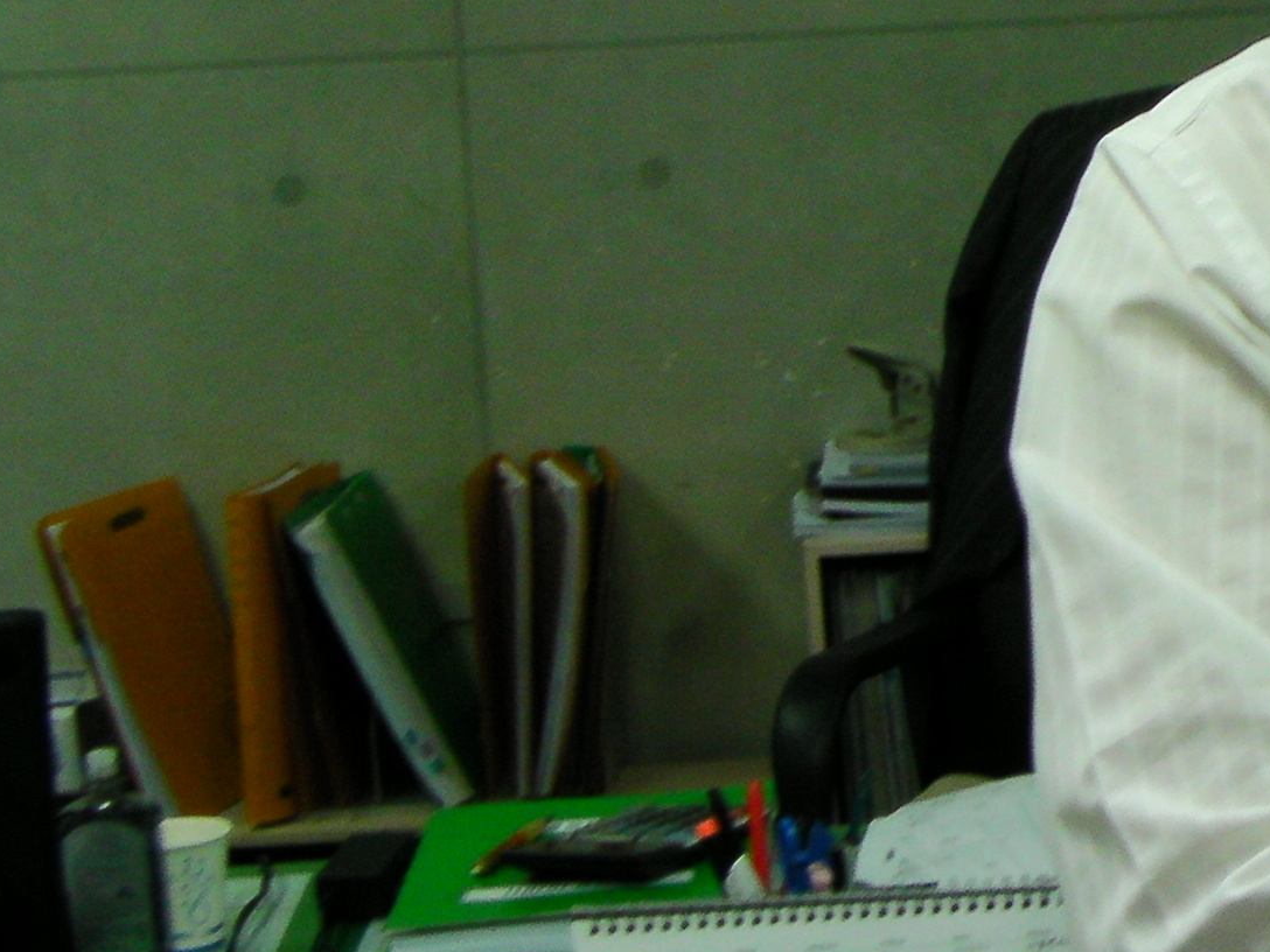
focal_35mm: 114
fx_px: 4182
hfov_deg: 16.2
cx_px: 1750
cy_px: 75
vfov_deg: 12.9
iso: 94
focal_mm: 6.3
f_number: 3.5
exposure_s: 1/30
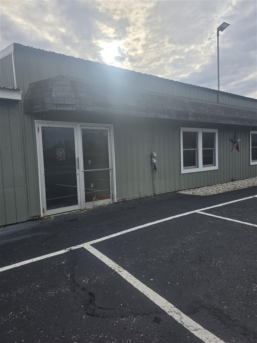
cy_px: 172
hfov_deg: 58.9
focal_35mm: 23
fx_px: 228
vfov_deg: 73.9
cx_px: 128
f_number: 1.7
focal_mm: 6.3
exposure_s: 1/6355
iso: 80
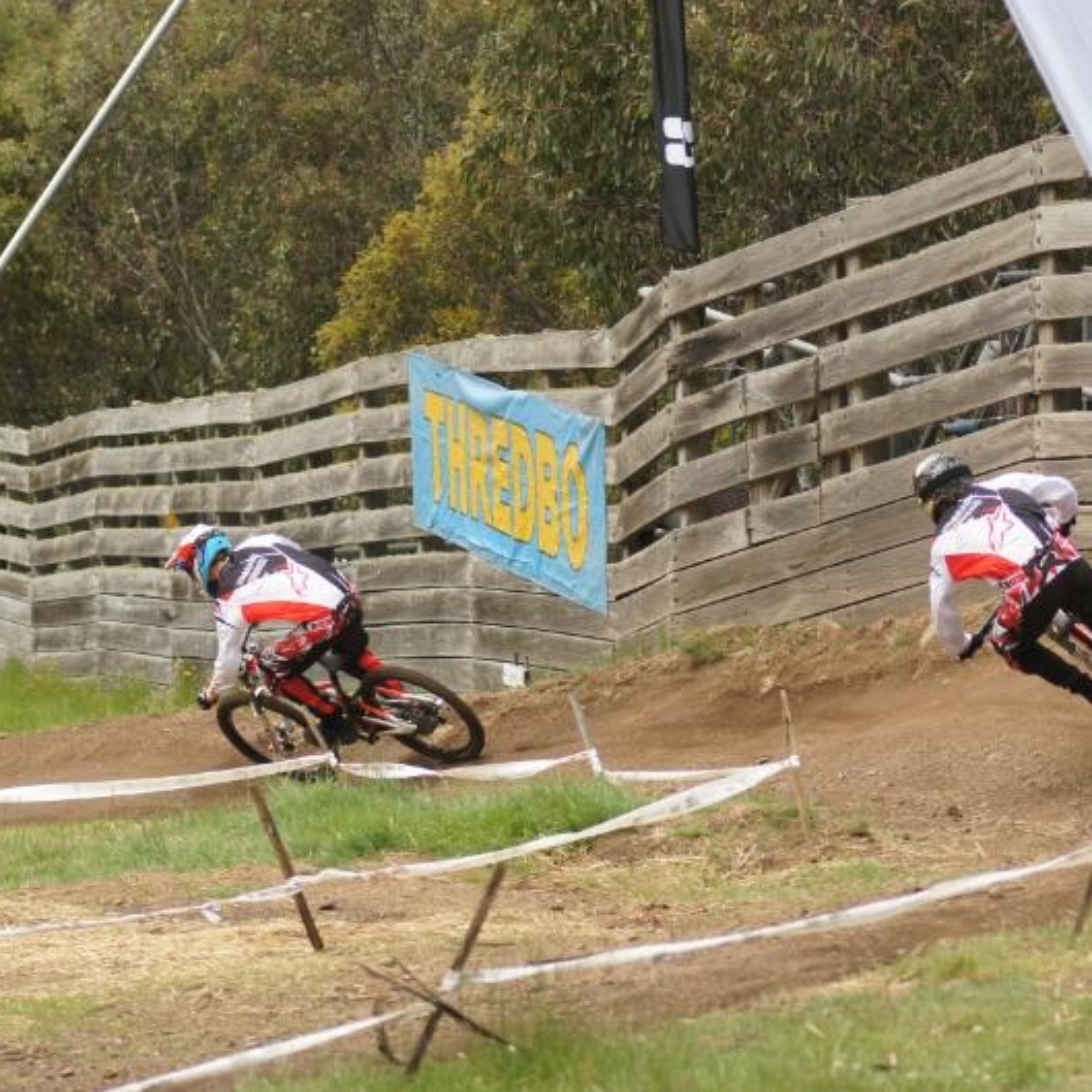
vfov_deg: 7.6
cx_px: 599
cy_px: 545
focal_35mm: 231
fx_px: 8244
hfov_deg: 7.6
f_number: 5.6
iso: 320
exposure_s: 1/500
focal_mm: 120
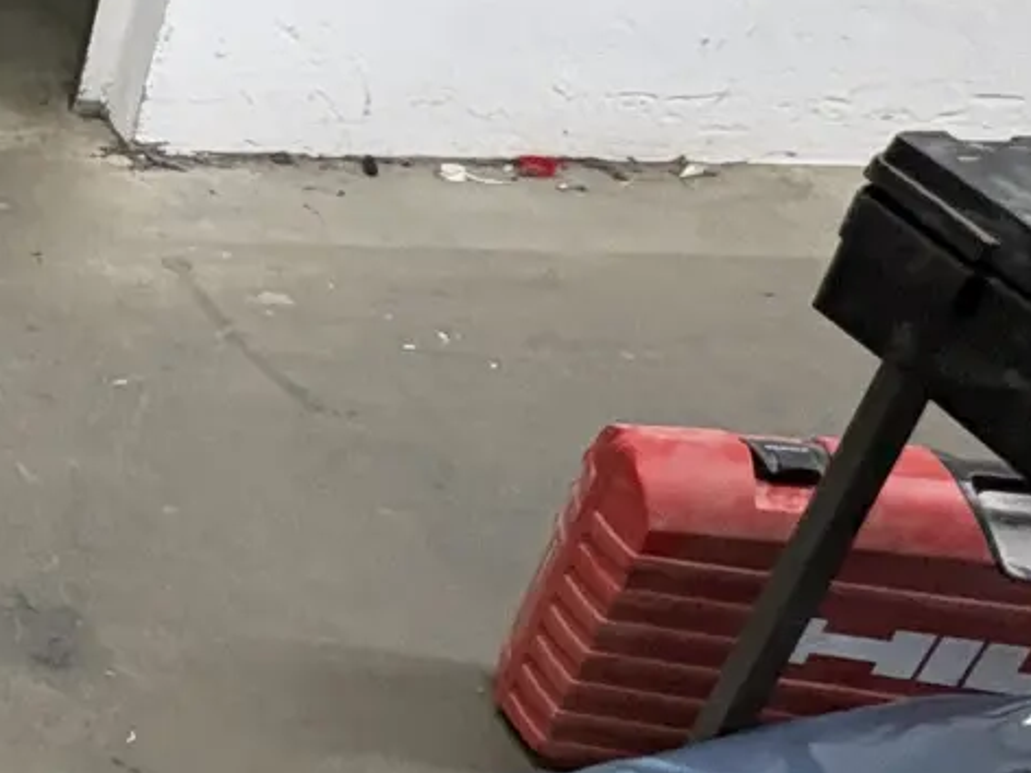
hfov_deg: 22.7
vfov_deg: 25.6
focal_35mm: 57
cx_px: -738
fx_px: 1698
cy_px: 295
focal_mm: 2.22
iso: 200
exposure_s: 1/99
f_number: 2.2
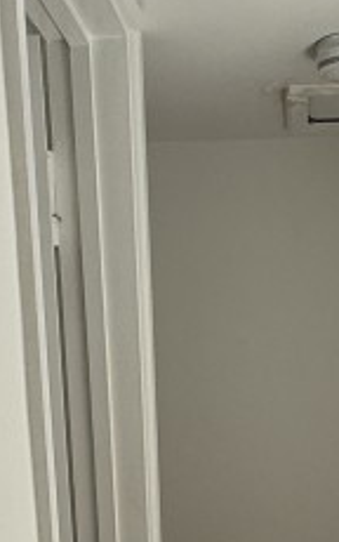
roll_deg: -1.2
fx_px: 974
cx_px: 235
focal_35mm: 66
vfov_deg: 26.8
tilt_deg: -16.3
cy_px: 683
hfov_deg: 19.7
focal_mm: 2.22
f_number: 2.2
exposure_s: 1/502
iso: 64
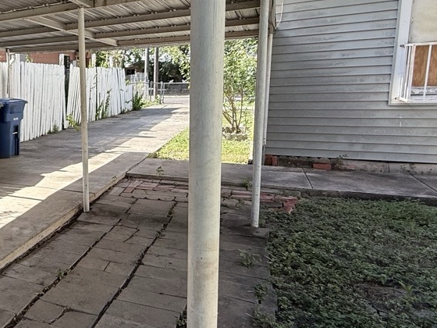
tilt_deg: -8.6
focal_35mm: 32
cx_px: 9
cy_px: 143
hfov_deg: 48.0
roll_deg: +2.3
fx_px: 404
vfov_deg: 44.1
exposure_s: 1/433
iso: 64
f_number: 2.2
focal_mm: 2.22
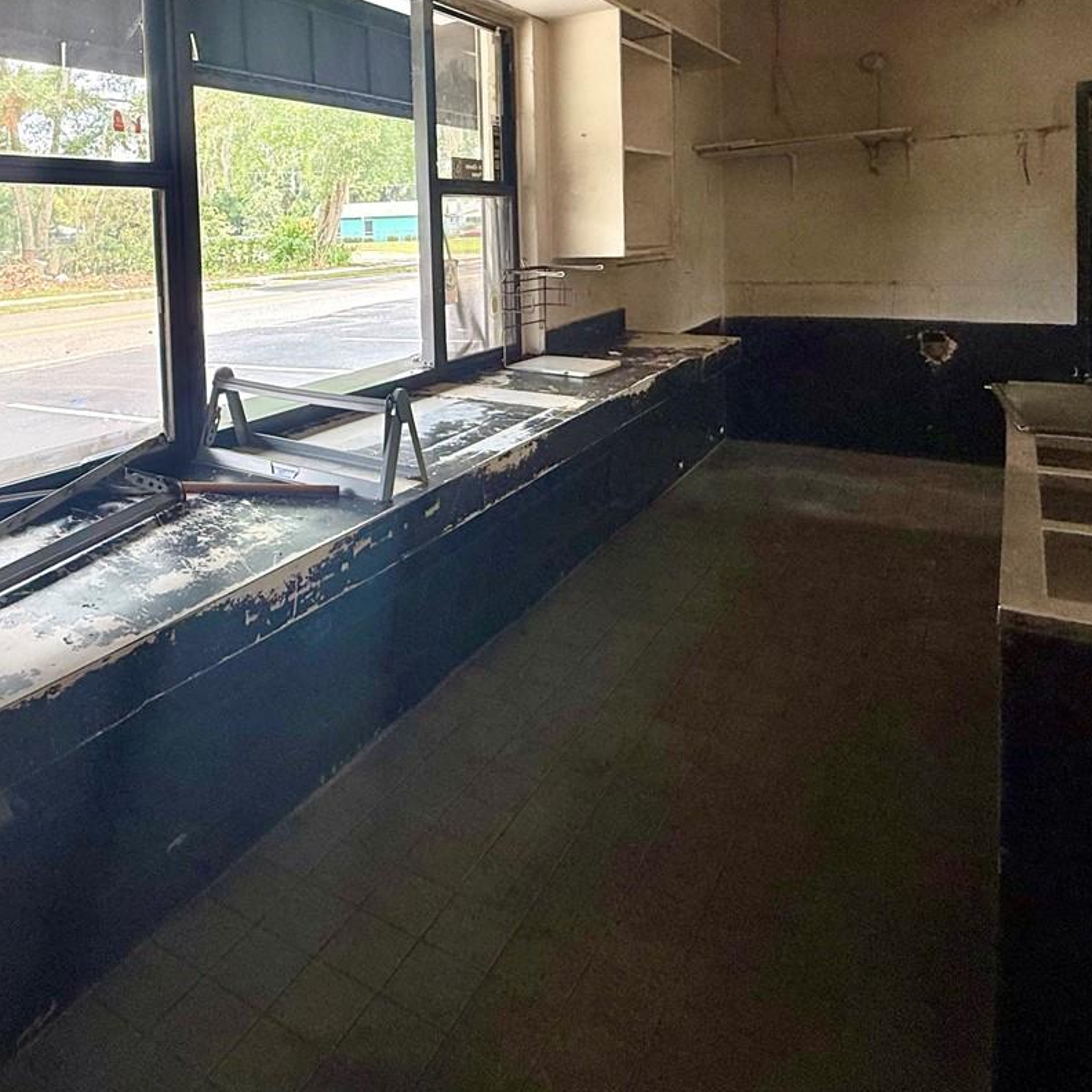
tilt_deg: -1.6
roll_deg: +1.8
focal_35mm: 25
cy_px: 269
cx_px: 352
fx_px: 892
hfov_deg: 61.2
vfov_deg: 59.5
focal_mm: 2.22
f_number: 2.2
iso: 64
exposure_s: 1/138
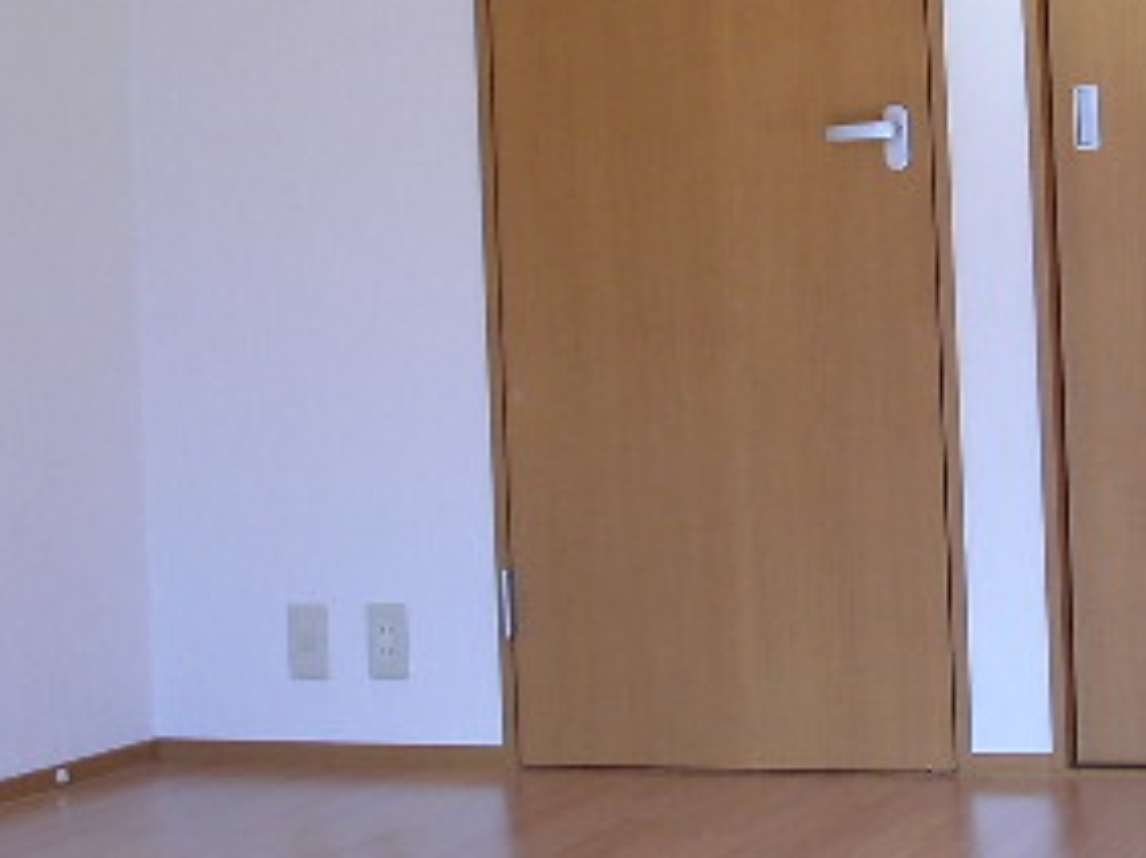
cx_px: 664
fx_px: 2846
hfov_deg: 22.7
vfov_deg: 17.1
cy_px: 263
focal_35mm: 86
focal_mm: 5.8
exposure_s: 1/120
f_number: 2.9
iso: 50
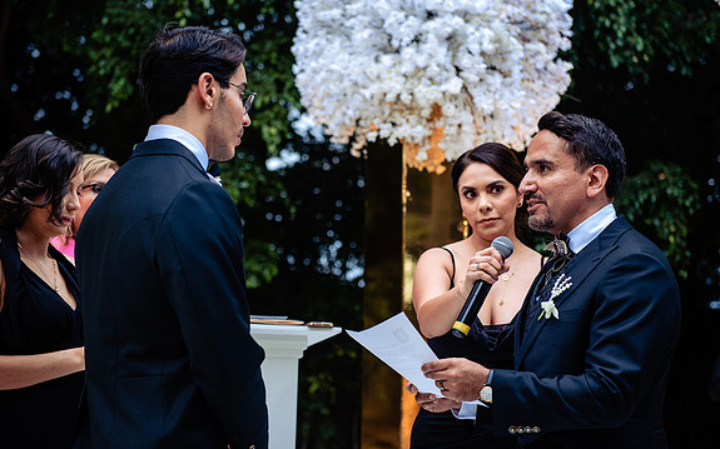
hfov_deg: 28.6
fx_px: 1412
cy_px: 222
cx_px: 361
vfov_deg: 18.1
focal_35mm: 72
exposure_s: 1/125
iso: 640
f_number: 3.5
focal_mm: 70
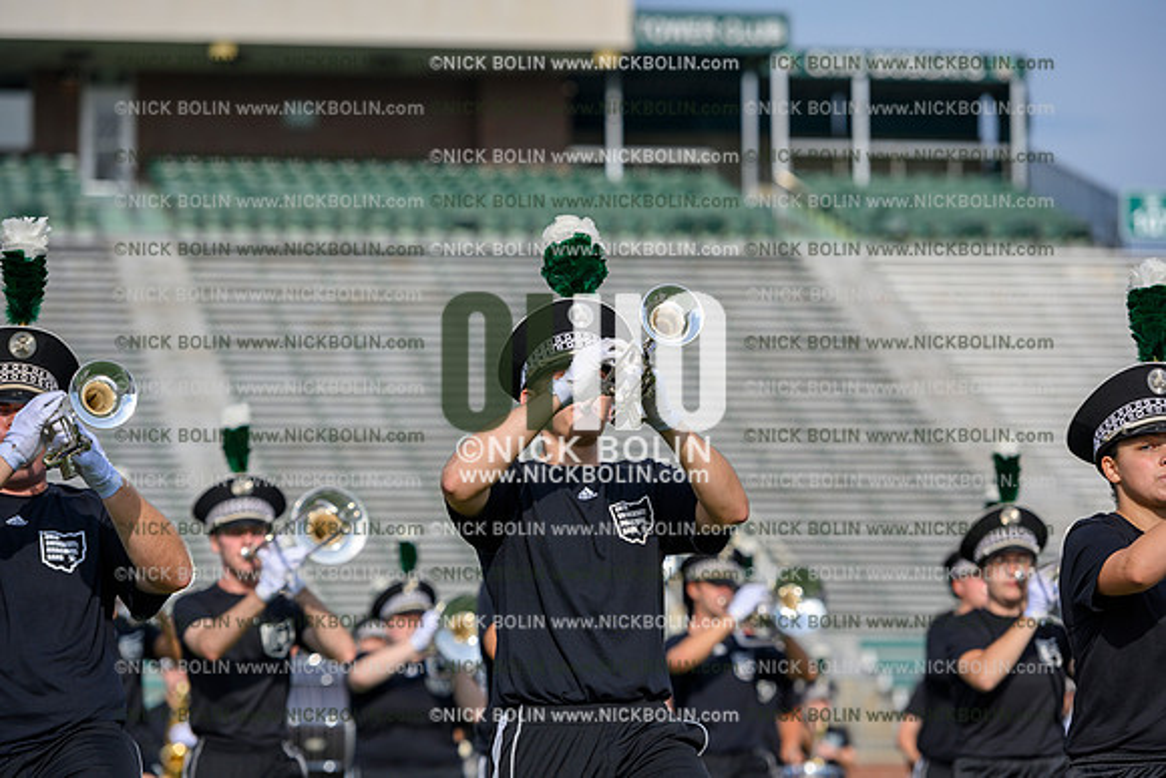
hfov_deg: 13.7
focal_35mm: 150
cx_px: 583
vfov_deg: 9.2
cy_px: 389
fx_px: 4859
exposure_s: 1/1600
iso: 100
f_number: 4
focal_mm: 150
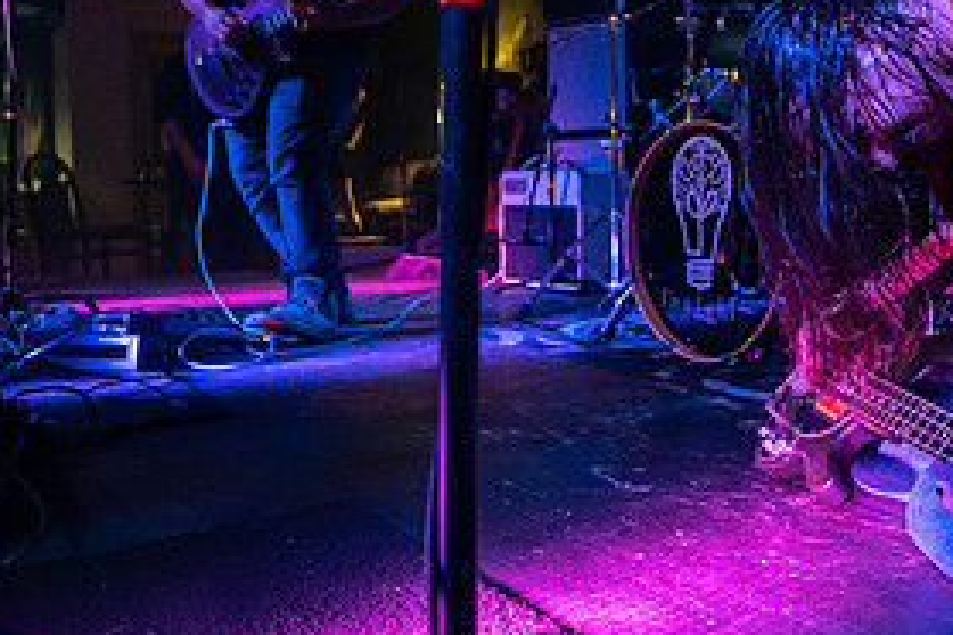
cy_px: 239
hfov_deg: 51.3
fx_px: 874
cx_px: 837
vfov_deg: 39.7
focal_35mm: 33
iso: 1600
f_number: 2.8
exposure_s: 1/250
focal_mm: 14
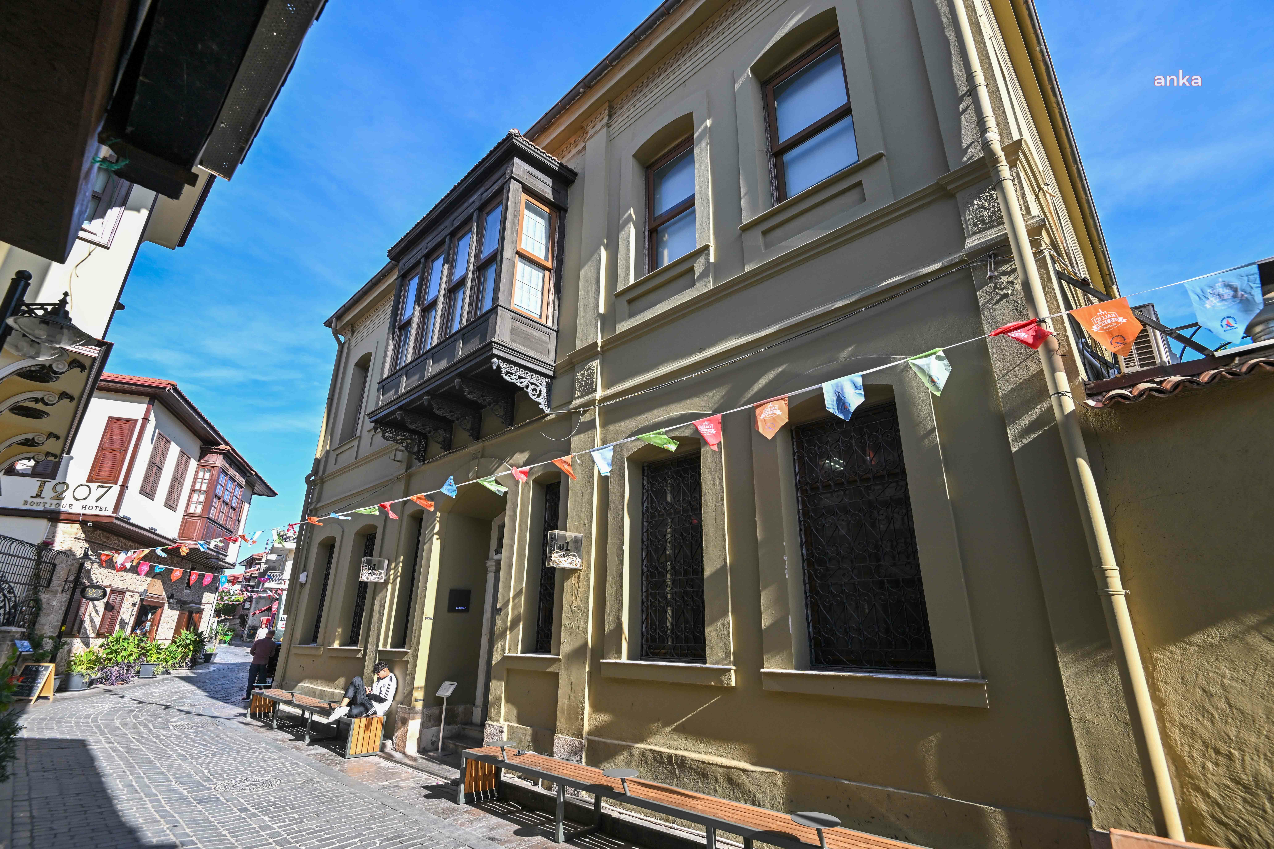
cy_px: 424
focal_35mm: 16
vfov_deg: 73.7
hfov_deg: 96.7
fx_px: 566
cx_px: 637
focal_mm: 16
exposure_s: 1/500
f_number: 7.1
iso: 250
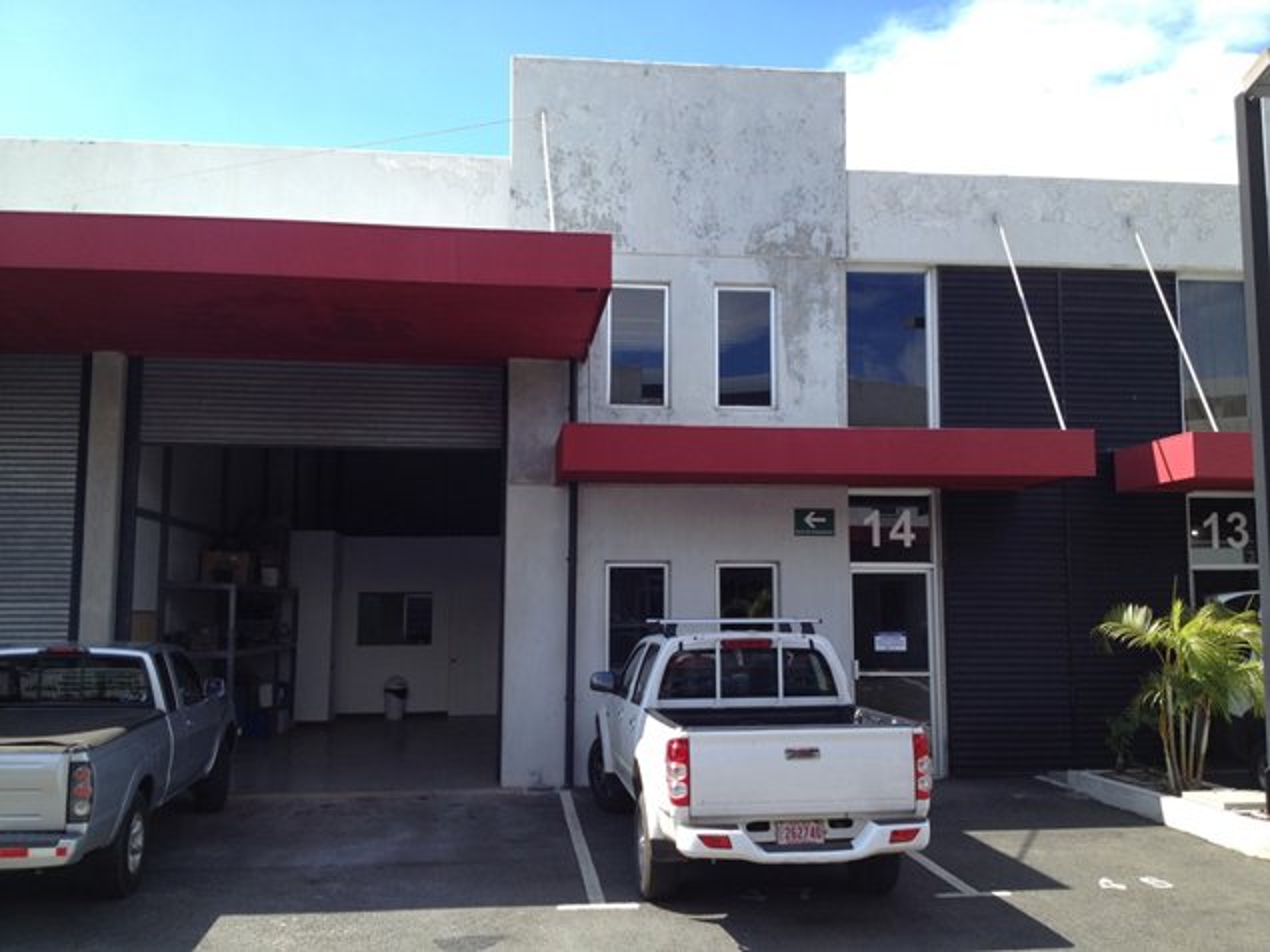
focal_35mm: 35
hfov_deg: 52.6
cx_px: 635
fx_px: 1284
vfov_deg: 40.7
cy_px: 476
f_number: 2.4
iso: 50
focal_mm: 4.28
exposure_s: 1/627
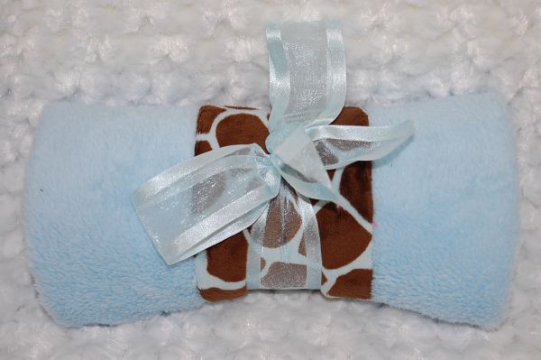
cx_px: 270
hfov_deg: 24.6
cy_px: 180
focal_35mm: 82
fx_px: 1239
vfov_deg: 16.5
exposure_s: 1/60
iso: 400
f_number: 5.6
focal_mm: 55
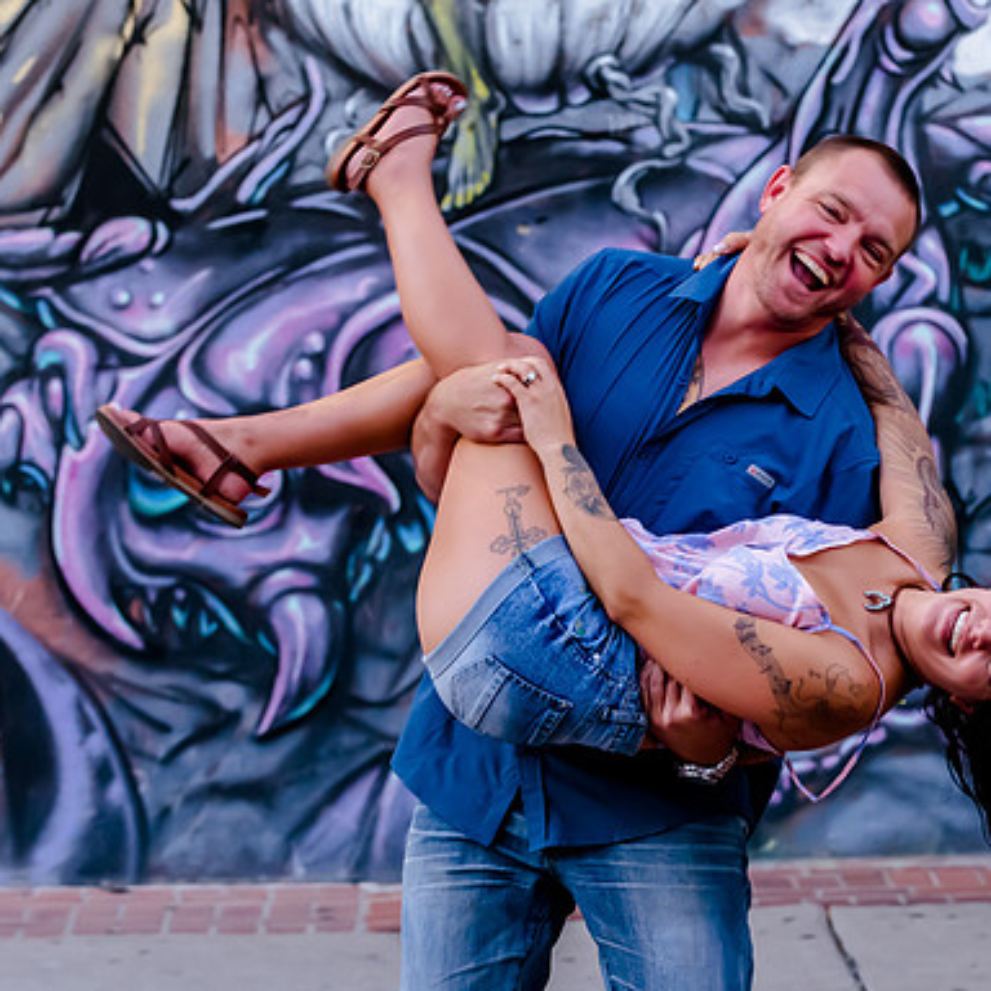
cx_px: 736
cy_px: 499
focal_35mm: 162
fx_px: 5247
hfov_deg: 10.8
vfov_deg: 10.8
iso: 2000
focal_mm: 95
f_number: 5
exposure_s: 1/80
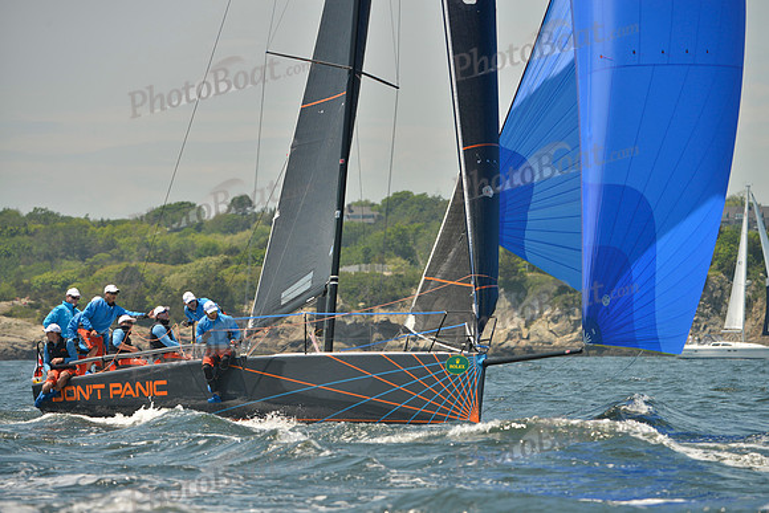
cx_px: 384
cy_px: 256
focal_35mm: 260
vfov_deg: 5.3
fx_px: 5555
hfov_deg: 7.9
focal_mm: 260
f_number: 7.1
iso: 280
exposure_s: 1/1250
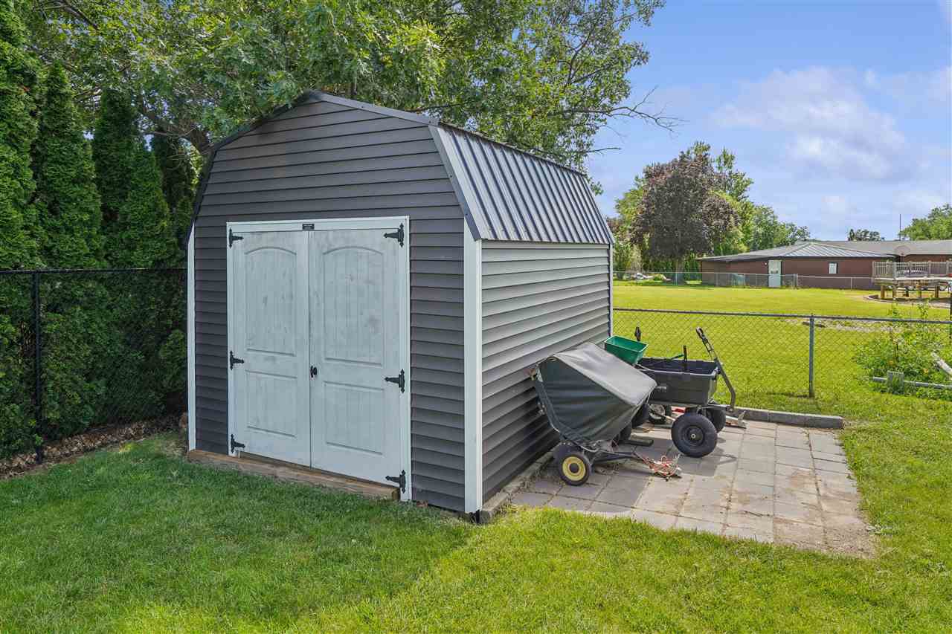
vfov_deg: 59.5
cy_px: 317
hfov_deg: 81.2
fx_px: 555
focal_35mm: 21
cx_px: 476
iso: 400
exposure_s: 1/250
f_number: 9
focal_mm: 21
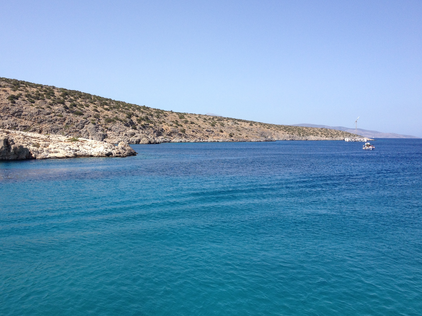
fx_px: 475
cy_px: 142
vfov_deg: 36.8
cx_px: 192
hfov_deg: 47.8
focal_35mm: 39
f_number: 2.4
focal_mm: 4.28
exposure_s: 1/1534
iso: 50
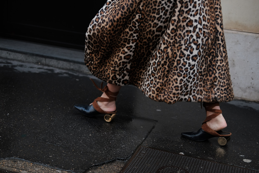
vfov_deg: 25.5
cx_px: 130
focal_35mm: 53
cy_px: 86
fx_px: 381
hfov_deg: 37.5
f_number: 2
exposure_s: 1/2000
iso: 800
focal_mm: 35
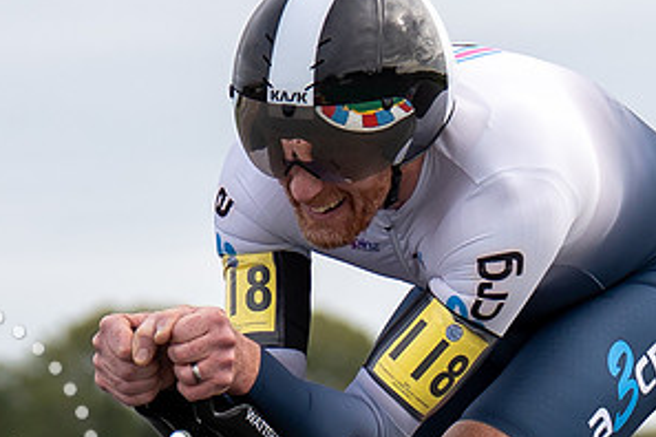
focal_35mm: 631
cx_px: 179
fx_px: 11497
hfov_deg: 3.3
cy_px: 611
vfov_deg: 2.2
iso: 125
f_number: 3.5
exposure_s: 1/1000
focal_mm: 96
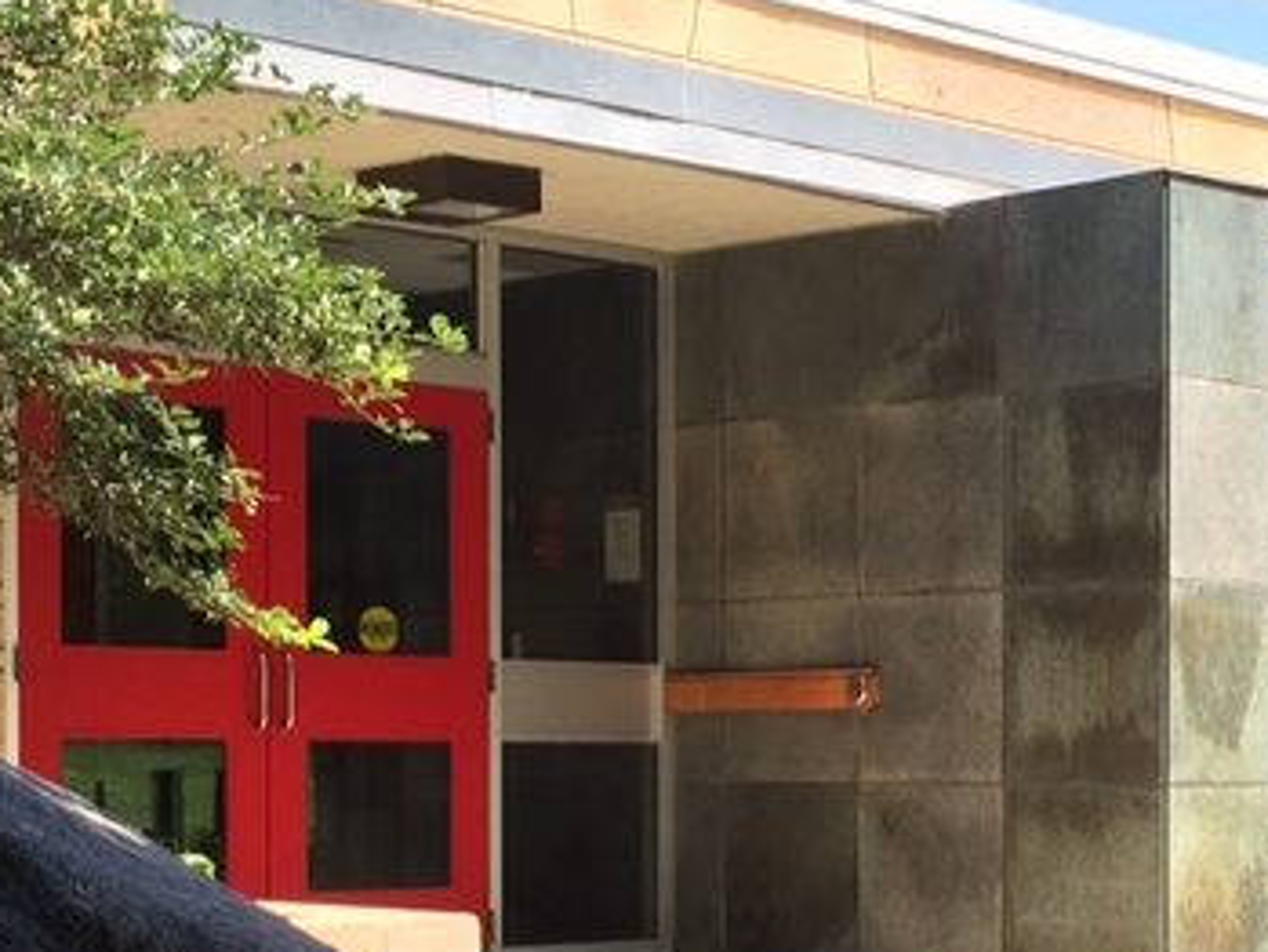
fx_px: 3115
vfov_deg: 17.2
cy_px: 832
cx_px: 1203
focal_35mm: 85
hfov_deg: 22.3
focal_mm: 4.15
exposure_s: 1/695
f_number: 2.2
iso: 32
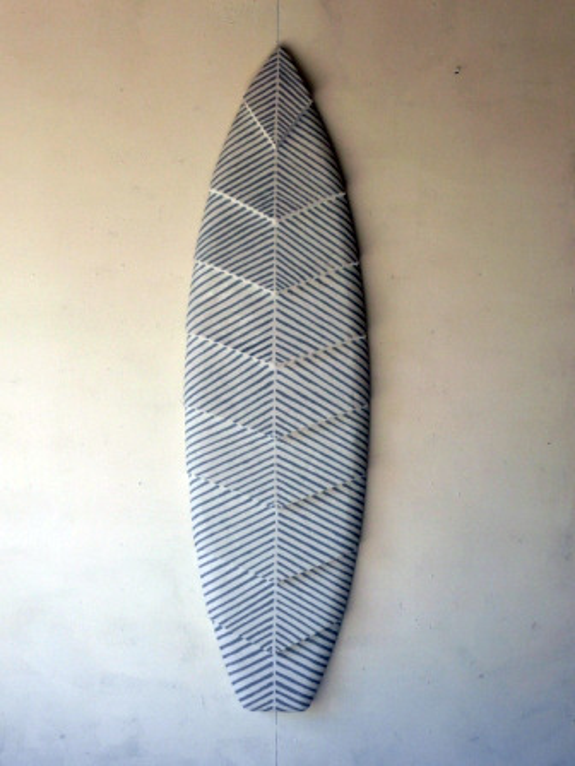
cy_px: 383
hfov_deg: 26.6
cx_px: 288
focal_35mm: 55
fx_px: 1218
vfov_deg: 34.9
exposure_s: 1/100
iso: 100
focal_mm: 9.1
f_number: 4.3
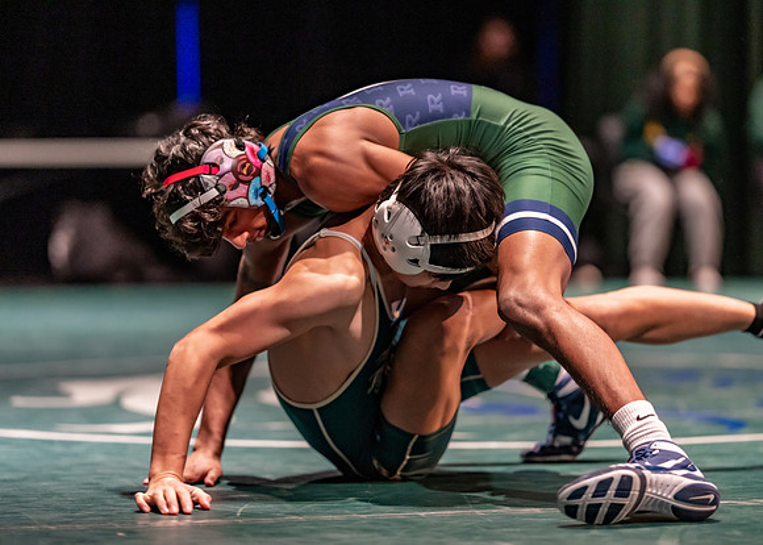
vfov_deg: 10.2
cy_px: 272
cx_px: 382
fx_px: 3065
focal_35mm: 141
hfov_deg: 14.2
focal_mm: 135
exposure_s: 1/400
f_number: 1.8
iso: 2500
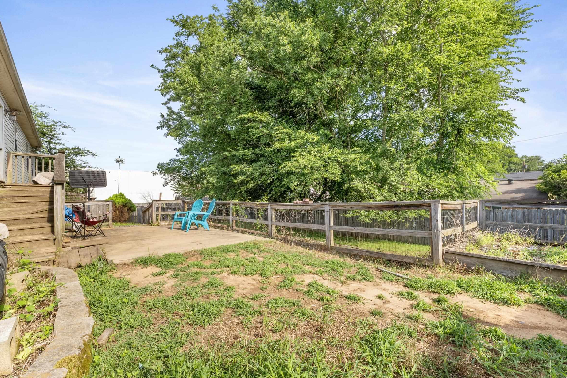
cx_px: 290
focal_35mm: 16
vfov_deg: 73.7
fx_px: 252
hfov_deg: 96.7
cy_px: 193
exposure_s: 1/60
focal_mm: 10
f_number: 8
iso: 250
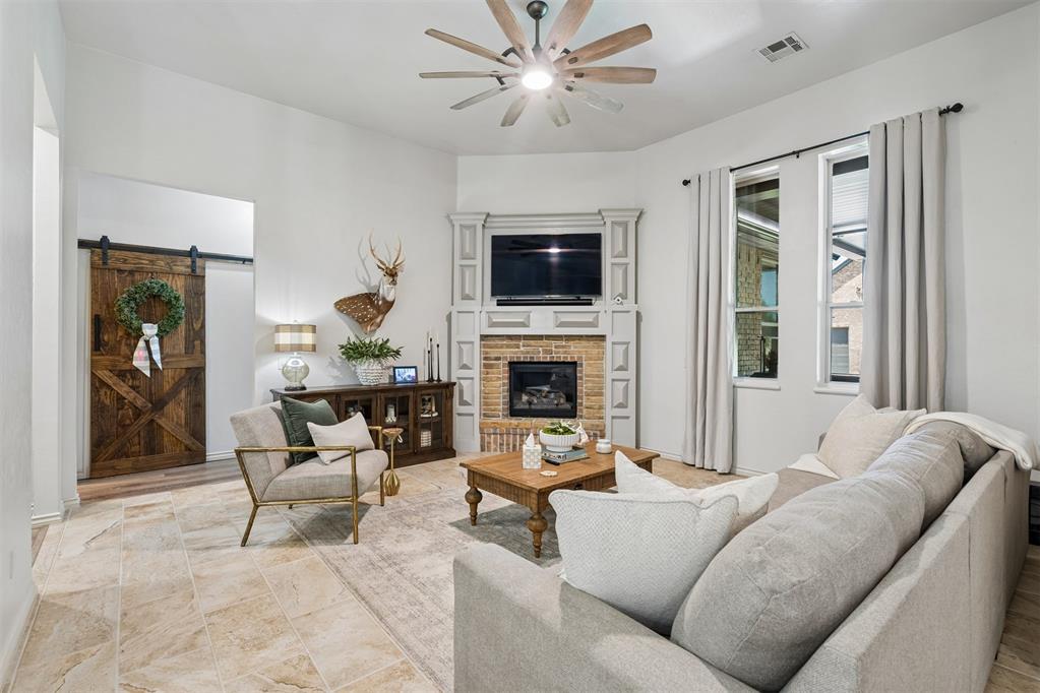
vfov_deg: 73.7
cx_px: 520
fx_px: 462
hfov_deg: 96.7
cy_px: 346
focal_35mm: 16
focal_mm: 16
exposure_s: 1/4
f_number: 8
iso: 200
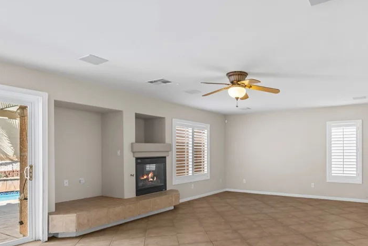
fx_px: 256
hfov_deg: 70.5
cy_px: 153
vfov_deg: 50.8
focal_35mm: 25
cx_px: 227
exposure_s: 1/250
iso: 400
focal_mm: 17
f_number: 8
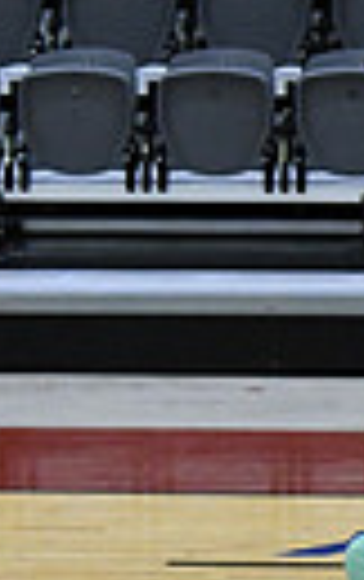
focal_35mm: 481
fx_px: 7609
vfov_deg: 4.3
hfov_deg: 2.7
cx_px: 1159
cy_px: 708
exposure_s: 1/500
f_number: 4
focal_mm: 70
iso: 5000
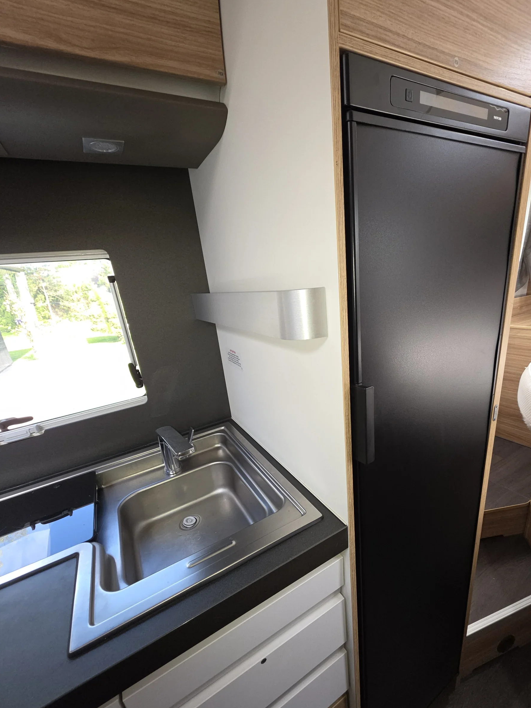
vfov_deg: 101.9
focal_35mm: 14
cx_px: 282
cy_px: 381
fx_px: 286
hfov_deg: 85.6
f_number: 1.9
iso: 50
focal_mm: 2.2
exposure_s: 1/50
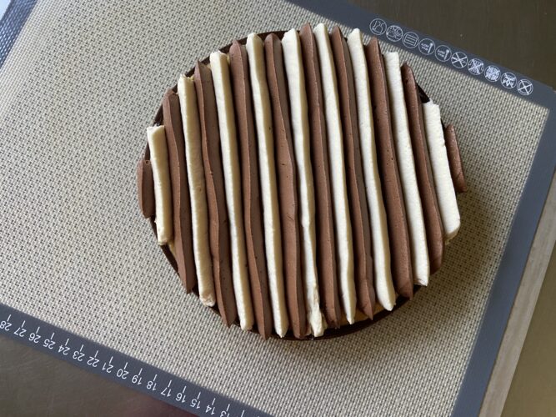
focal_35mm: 26
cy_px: 208
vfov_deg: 53.0
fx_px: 418
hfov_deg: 67.3
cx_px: 278
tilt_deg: -82.9
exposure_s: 1/60
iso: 160
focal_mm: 4.25
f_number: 1.8
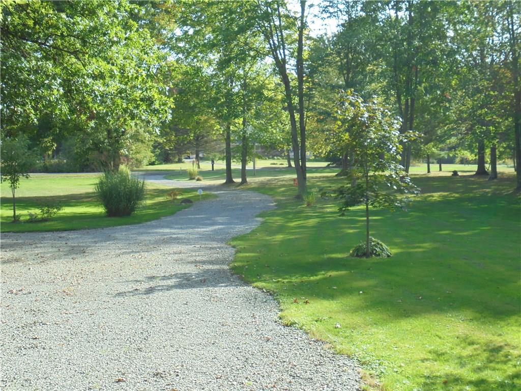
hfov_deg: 43.9
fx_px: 647
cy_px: 196
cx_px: 260
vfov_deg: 33.6
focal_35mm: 43
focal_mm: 7.8
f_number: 4.5
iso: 100
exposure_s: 1/160
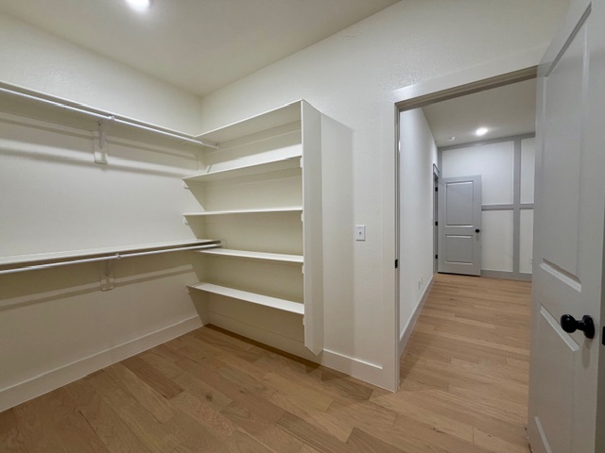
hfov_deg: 102.1
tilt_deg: -2.2
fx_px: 245
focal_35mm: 14
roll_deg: +1.1
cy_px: 226
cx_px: 302
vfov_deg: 85.7
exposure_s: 1/120
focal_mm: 2.22
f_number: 2.2
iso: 200
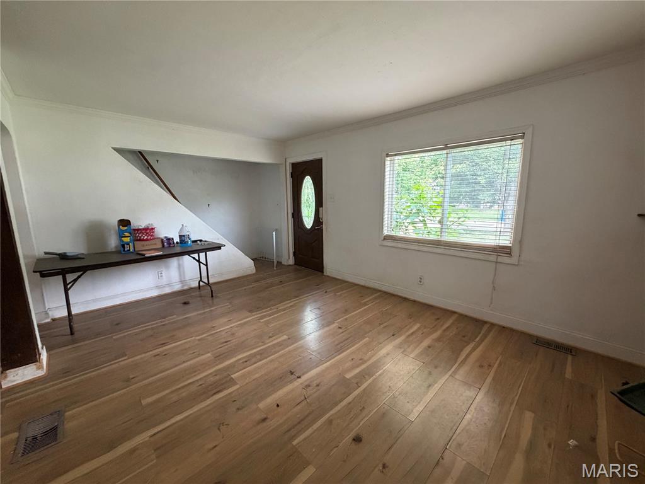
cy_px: 242
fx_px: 261
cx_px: 322
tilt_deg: -8.4
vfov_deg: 85.7
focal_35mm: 14
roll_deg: +1.3
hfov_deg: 102.1
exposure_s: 1/60
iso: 400
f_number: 2.2
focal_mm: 2.22
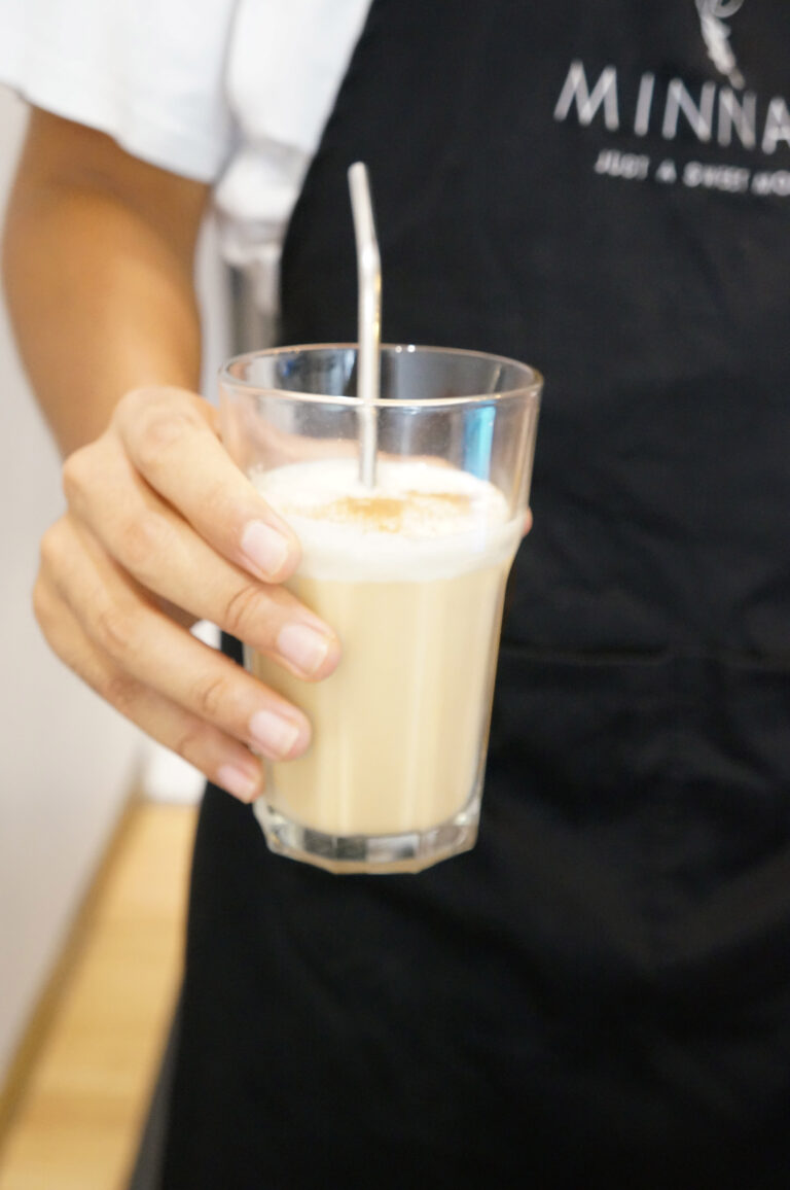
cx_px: 395
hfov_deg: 28.0
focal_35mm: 48
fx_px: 1584
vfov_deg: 41.2
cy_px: 595
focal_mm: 32
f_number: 5
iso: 3200
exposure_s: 1/25
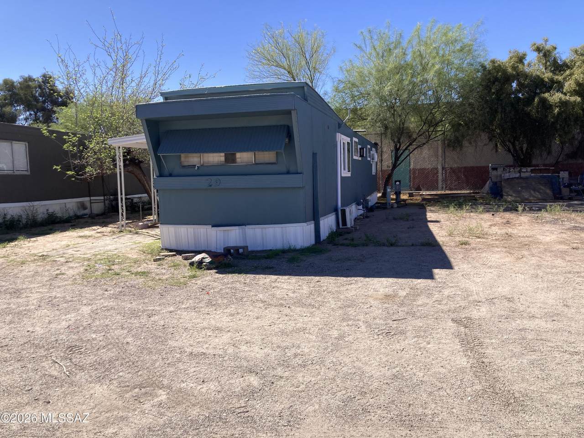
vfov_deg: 49.7
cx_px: 292
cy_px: 219
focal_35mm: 28
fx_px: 472
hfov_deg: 63.4
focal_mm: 3.99
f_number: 1.8
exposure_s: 1/1736
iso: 20
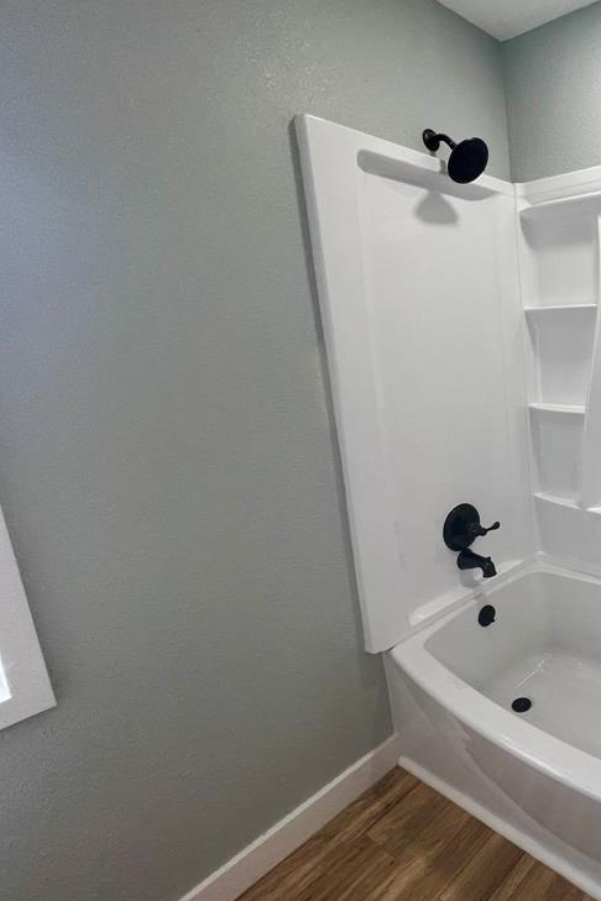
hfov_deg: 50.8
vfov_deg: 86.9
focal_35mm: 19
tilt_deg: -9.1
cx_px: 612
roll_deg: +1.3
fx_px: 476
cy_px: 433
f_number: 1.8
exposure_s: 1/120
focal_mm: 1.57
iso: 100
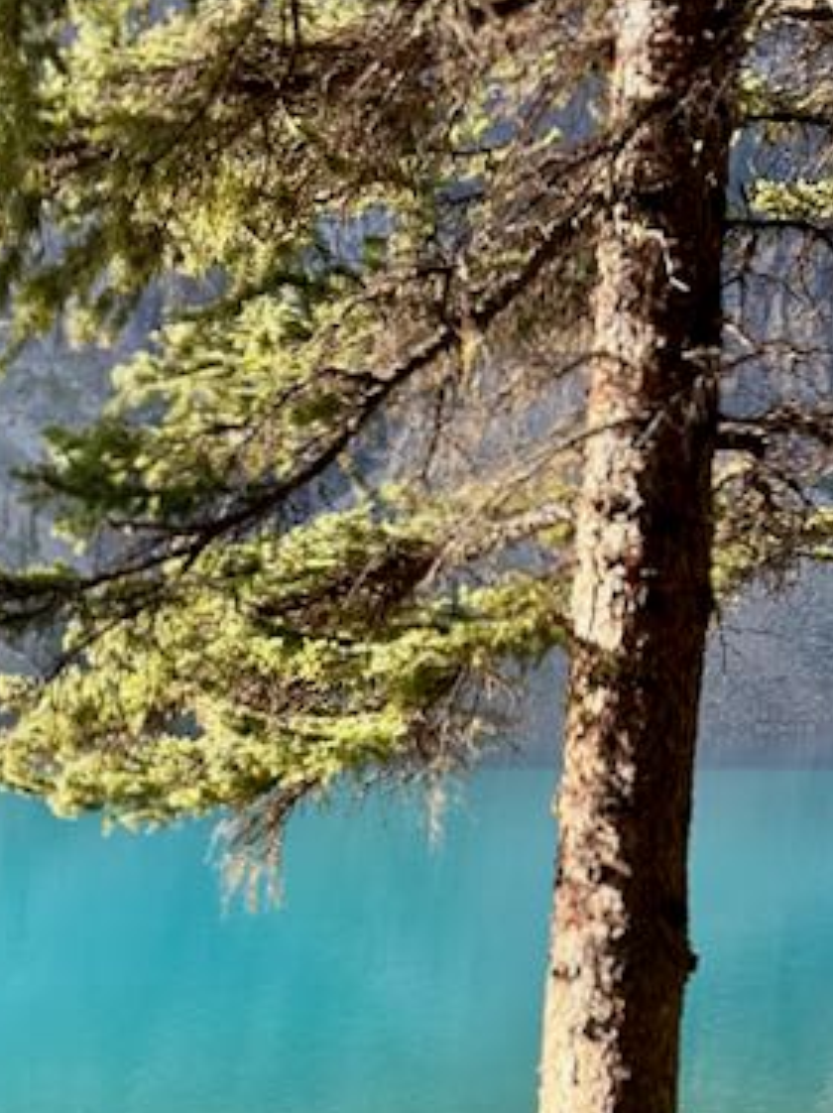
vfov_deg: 29.6
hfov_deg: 22.3
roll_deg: -0.1
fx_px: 1927
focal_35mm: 60
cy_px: 1161
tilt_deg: -13.5
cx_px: -190
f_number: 1.78
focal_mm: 6.86
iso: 80
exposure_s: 1/444
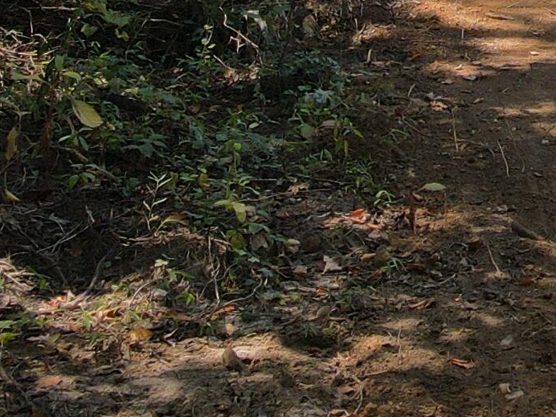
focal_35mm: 104
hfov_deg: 16.3
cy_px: -383
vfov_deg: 12.7
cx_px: 965
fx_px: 1670
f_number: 2.8
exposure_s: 1/200
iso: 100
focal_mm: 4.5
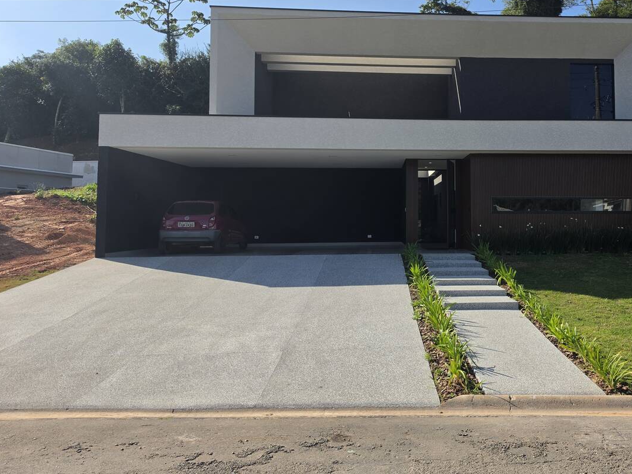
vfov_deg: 45.2
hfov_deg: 57.1
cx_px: 423
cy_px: 188
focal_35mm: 31
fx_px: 566
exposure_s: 1/5775
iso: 64
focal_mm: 6.5
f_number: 1.4
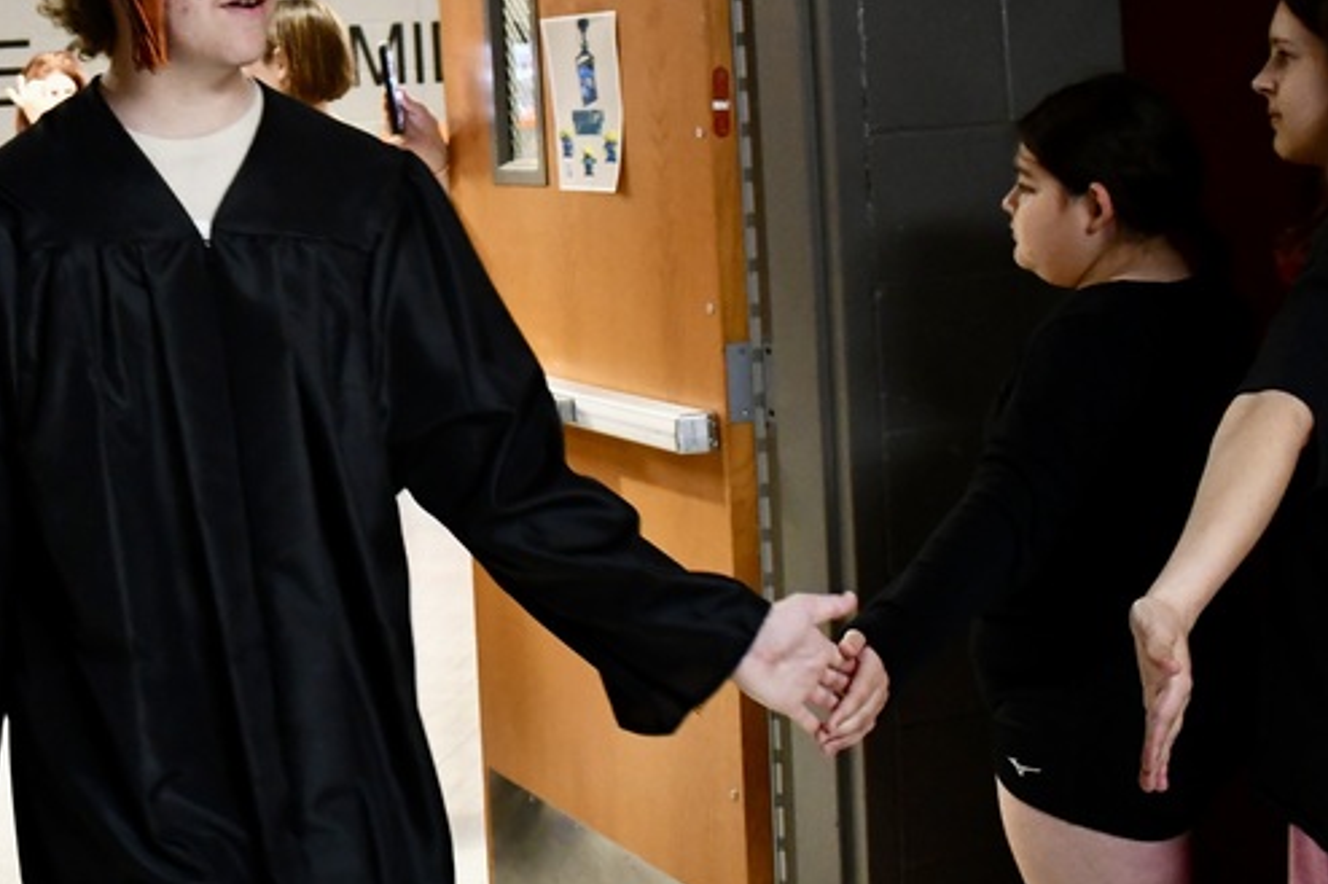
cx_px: 194
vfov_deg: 23.7
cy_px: 136
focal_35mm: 56
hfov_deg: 34.1
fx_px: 2065
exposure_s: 1/80
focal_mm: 18
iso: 3200
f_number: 3.5
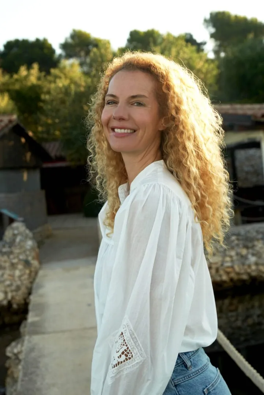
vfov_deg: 36.2
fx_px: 604
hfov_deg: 24.6
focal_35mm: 55
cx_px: 132
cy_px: 198
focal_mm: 55
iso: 100
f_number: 6.3
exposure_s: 1/160
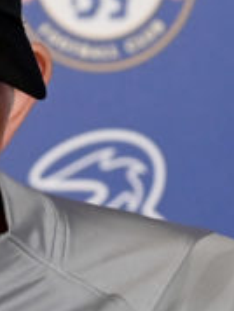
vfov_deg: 1.8
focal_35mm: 1105
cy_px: 392
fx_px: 9936
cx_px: -196
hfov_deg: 1.3
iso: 2500
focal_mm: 200
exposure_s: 1/400
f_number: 4
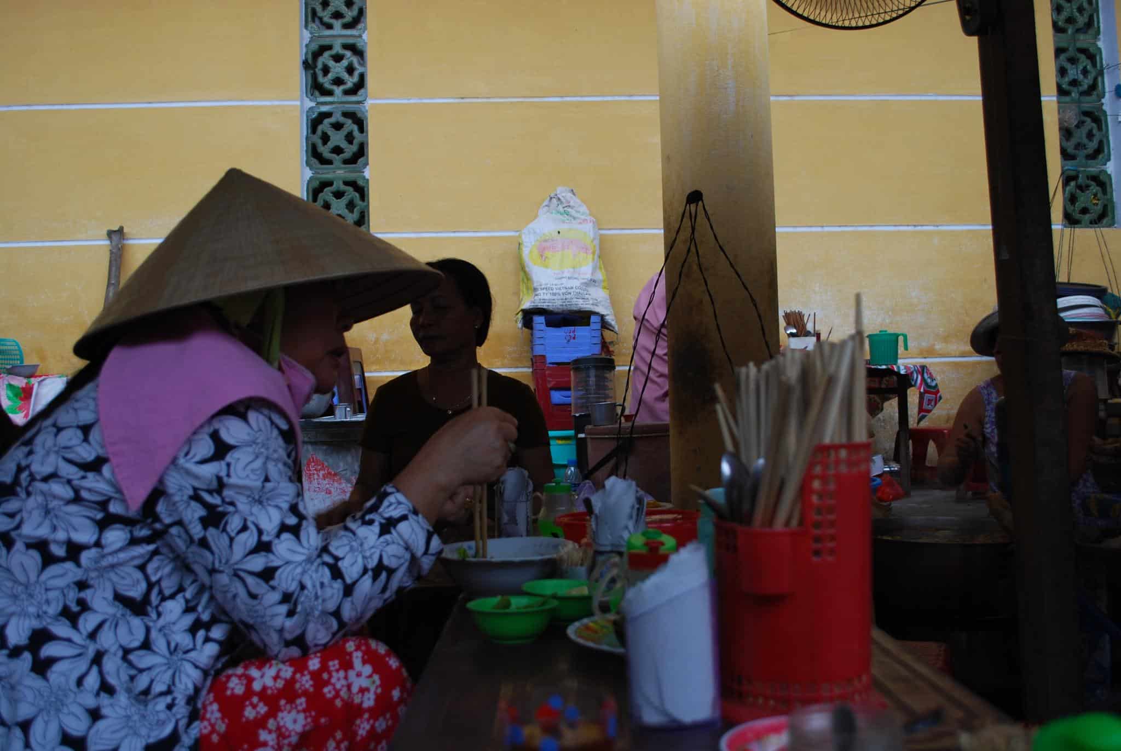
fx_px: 1029
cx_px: 560
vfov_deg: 40.1
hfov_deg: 57.2
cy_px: 376
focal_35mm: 33
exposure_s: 1/50
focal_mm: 22
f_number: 4
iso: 200
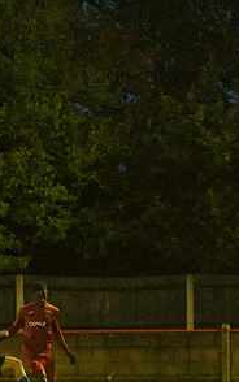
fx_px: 3332
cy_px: 303
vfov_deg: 6.6
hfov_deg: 4.1
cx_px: -11
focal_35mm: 320
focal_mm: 82
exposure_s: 1/1000
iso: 5000
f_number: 2.8
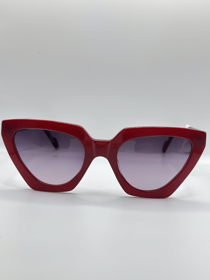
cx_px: 105
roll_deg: -1.8
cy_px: 140
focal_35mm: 48
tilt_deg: -31.9
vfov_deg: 39.7
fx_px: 388
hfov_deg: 30.3
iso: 80
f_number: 1.78
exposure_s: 1/372
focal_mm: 6.86
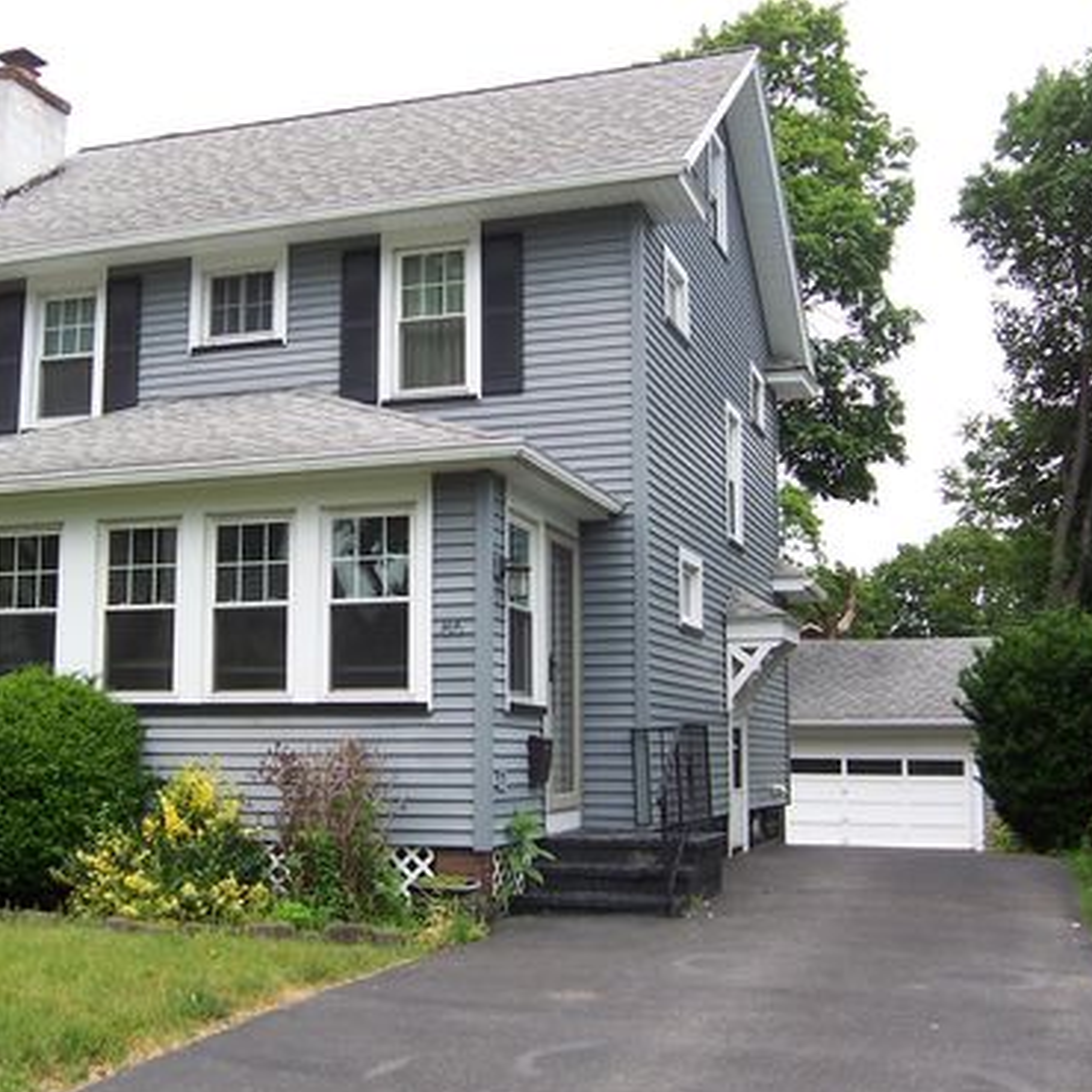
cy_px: 550
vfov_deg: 39.2
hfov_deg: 38.9
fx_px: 1535
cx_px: 401
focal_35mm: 43
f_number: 4
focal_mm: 5.6
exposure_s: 1/350
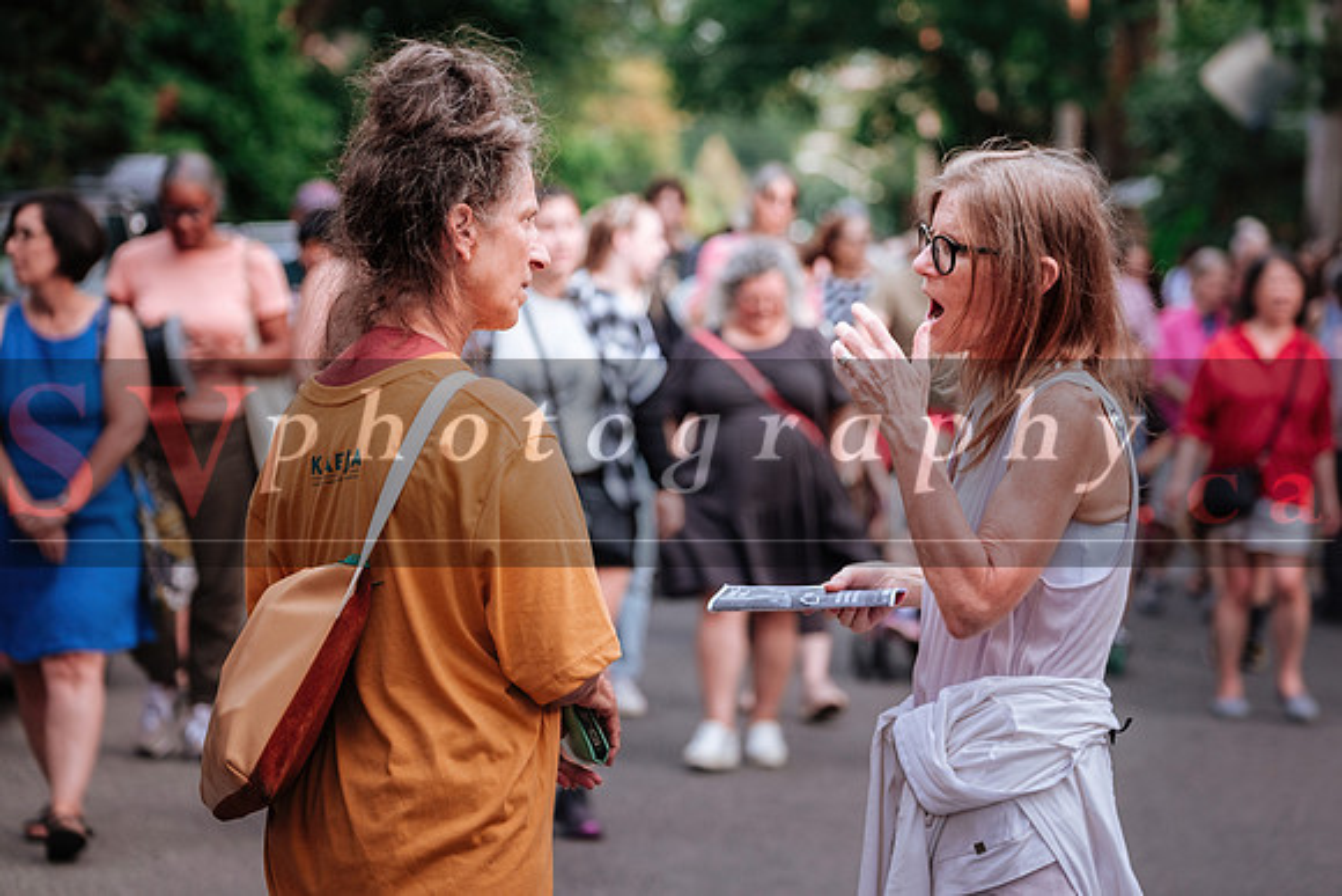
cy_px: 402
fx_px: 4979
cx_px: 741
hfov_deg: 15.3
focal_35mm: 134
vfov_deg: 10.3
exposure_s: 1/200
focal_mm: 80.4
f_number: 2.8
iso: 400
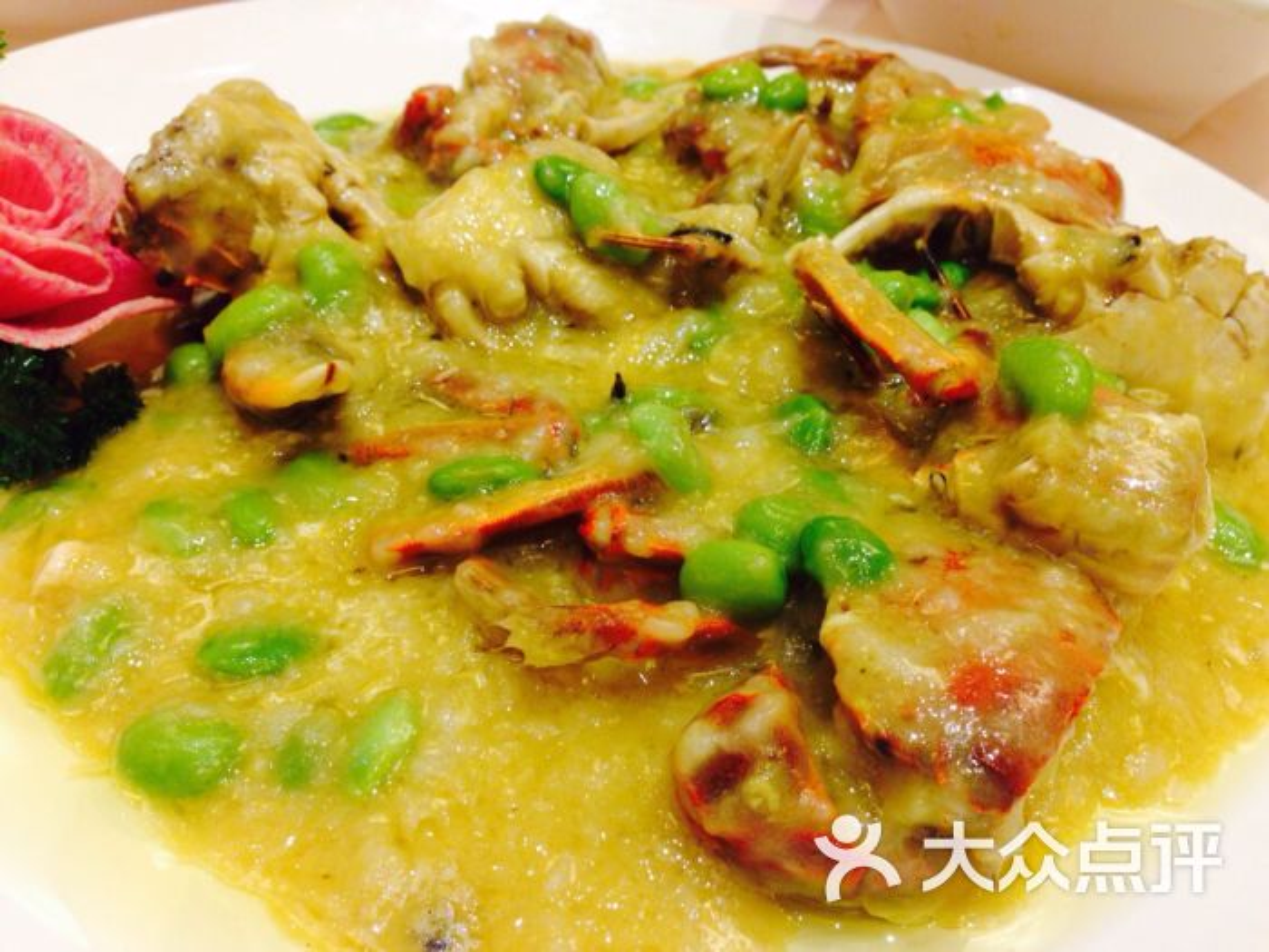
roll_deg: -5.0
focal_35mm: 33
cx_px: 634
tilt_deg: -42.2
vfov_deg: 42.9
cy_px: 476
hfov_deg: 55.4
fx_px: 1210
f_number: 2.4
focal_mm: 4.12
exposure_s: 1/20
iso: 50
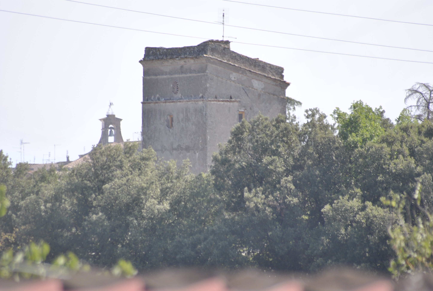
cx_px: 216
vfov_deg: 3.1
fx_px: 5424
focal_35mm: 450
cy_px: 146
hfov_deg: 4.6
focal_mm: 300
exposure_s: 1/500
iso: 200
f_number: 5.6
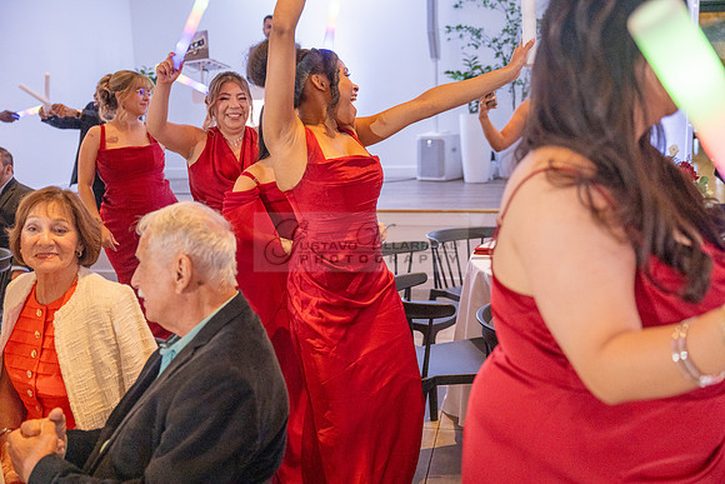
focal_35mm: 36
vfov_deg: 36.9
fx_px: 725
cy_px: 242
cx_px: 362
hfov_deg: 53.1
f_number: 2.8
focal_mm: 36
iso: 2000
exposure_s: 1/200
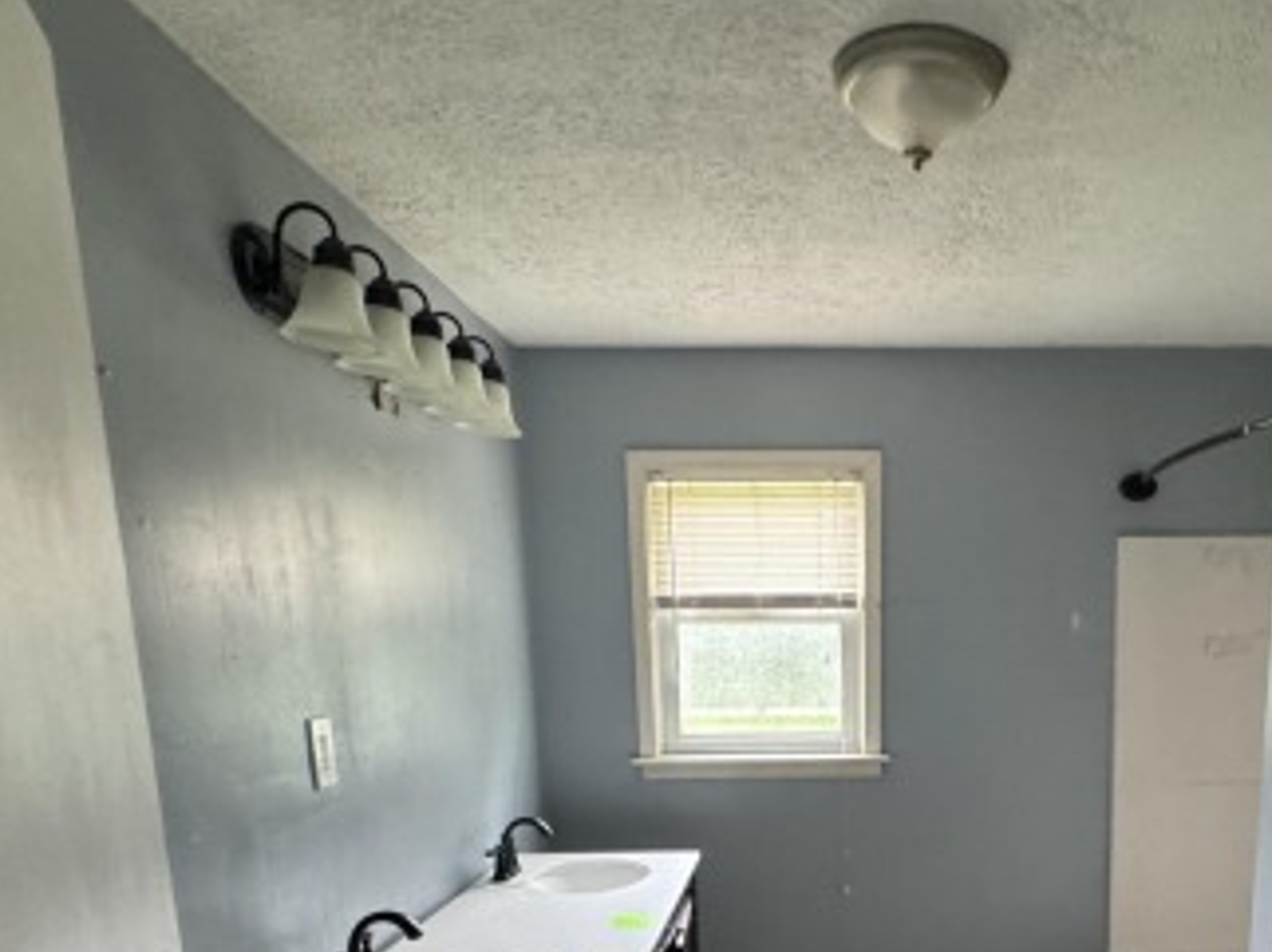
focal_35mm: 29
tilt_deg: -10.3
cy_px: 826
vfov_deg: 44.6
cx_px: 871
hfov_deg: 59.9
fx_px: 1065
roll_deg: +0.1
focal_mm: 2.22
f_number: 2.2
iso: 400
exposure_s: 1/60
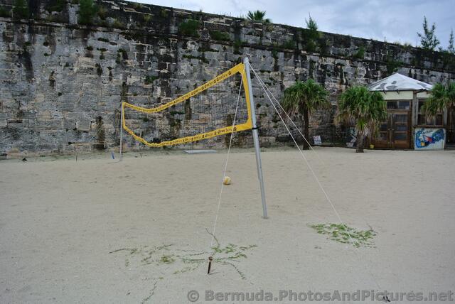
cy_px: 152
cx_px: 228
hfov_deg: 63.6
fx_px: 367
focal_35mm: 29
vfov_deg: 45.0
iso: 100
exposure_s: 1/500
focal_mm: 11
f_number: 3.5
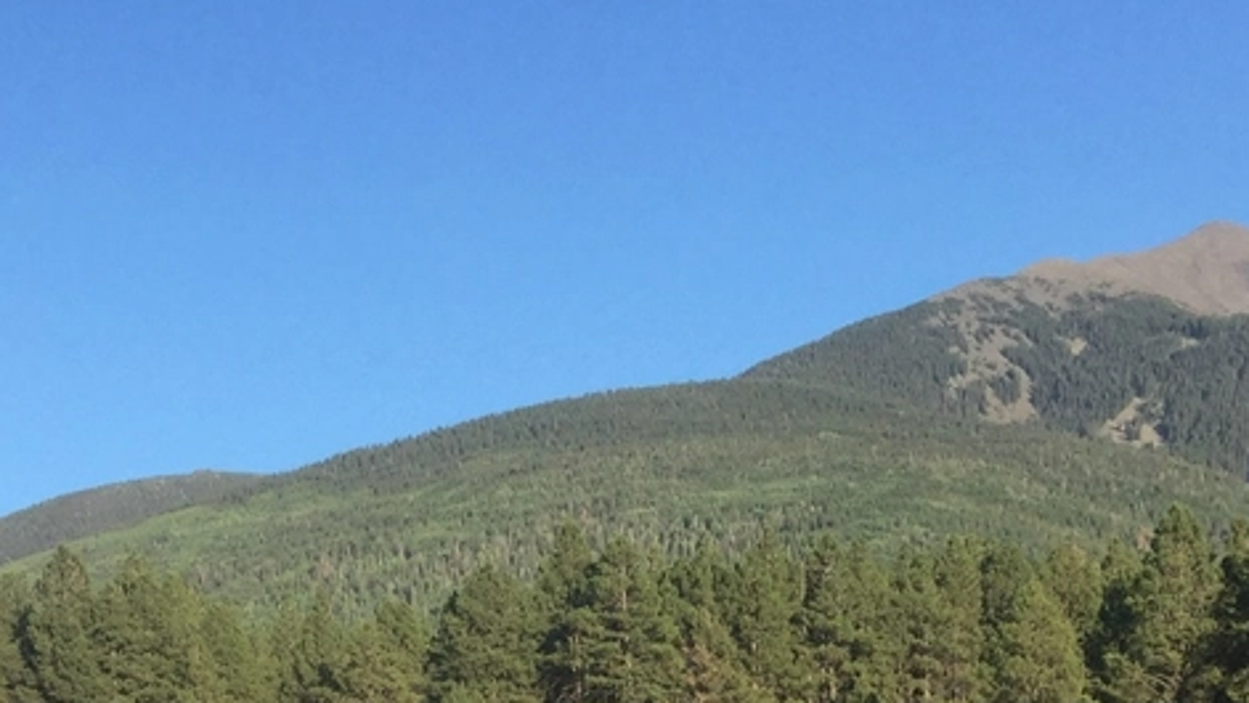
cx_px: 573
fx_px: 2848
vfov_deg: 13.0
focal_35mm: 86
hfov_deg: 24.7
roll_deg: +1.5
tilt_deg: -3.2
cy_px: 1159
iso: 25
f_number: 2.4
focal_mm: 3.3
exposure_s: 1/586
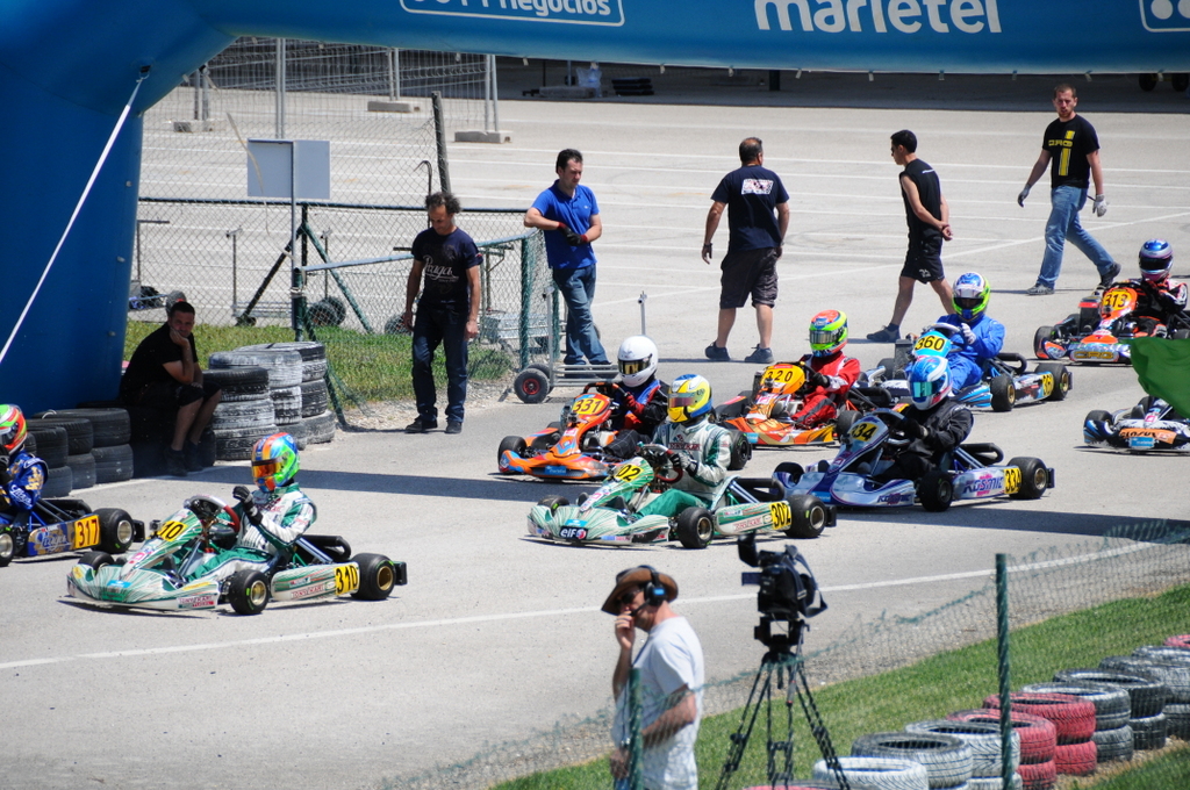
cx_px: 595
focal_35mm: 300
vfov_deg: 4.6
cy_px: 395
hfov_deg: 6.9
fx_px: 9904
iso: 400
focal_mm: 200
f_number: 5.6
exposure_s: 1/2000
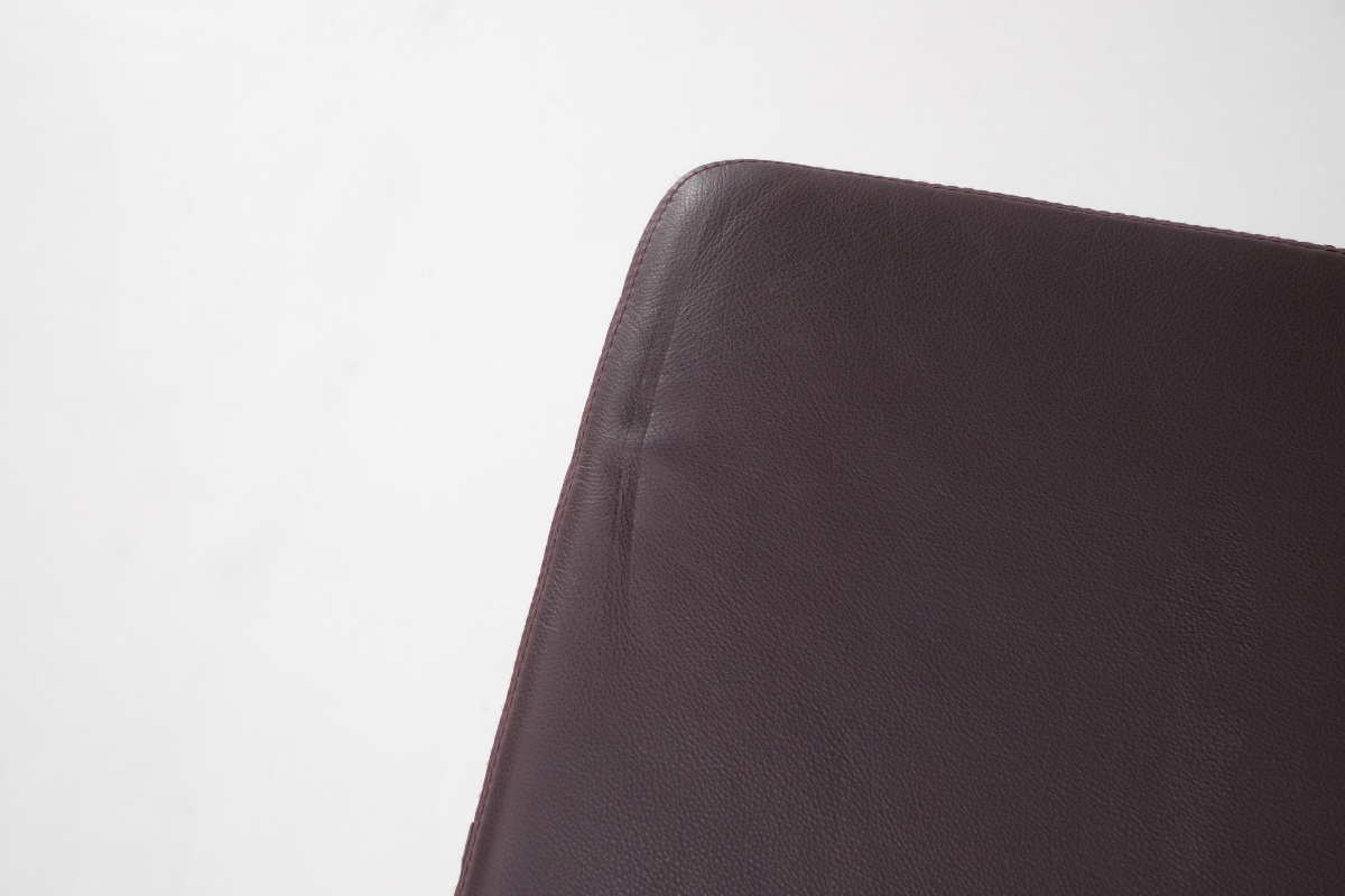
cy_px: 448
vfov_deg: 25.5
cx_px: 672
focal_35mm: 53
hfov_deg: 37.5
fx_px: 1980
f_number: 5
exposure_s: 1/90
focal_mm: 35
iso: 800
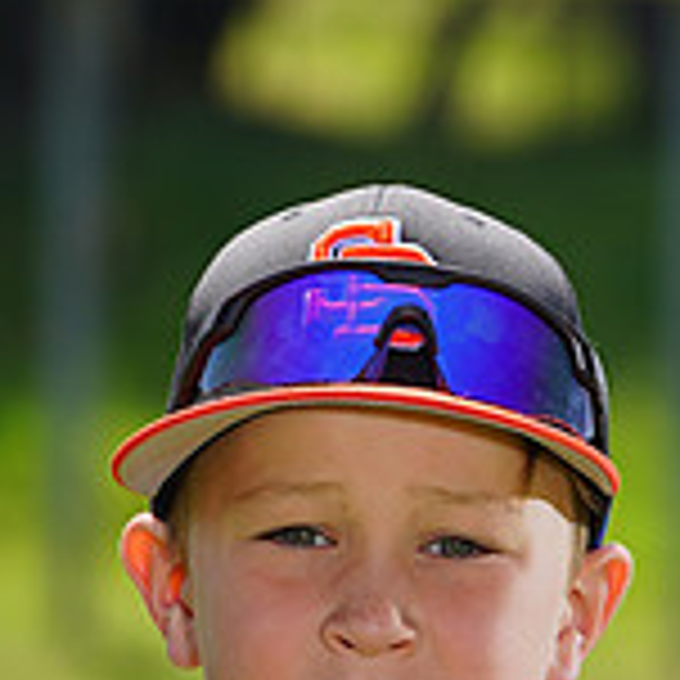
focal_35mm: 765
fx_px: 17002
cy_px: 892
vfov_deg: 2.3
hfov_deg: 2.3
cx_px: 421
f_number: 8
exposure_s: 1/250
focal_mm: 235
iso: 100
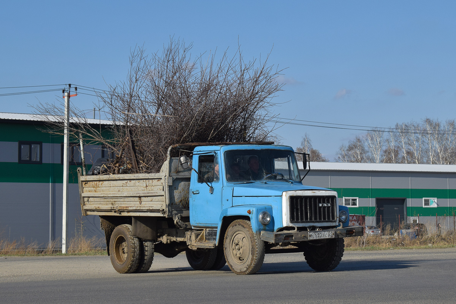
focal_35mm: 82
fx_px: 1045
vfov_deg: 16.6
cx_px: 228
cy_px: 152
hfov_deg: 24.6
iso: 200
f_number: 8
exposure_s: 1/1250
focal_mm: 55
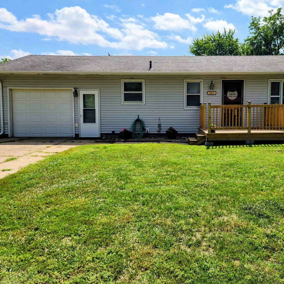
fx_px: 288
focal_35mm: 31
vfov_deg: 52.5
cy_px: 135
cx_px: 170
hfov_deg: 52.2
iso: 20
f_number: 1.8
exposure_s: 1/2723
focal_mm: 5.4
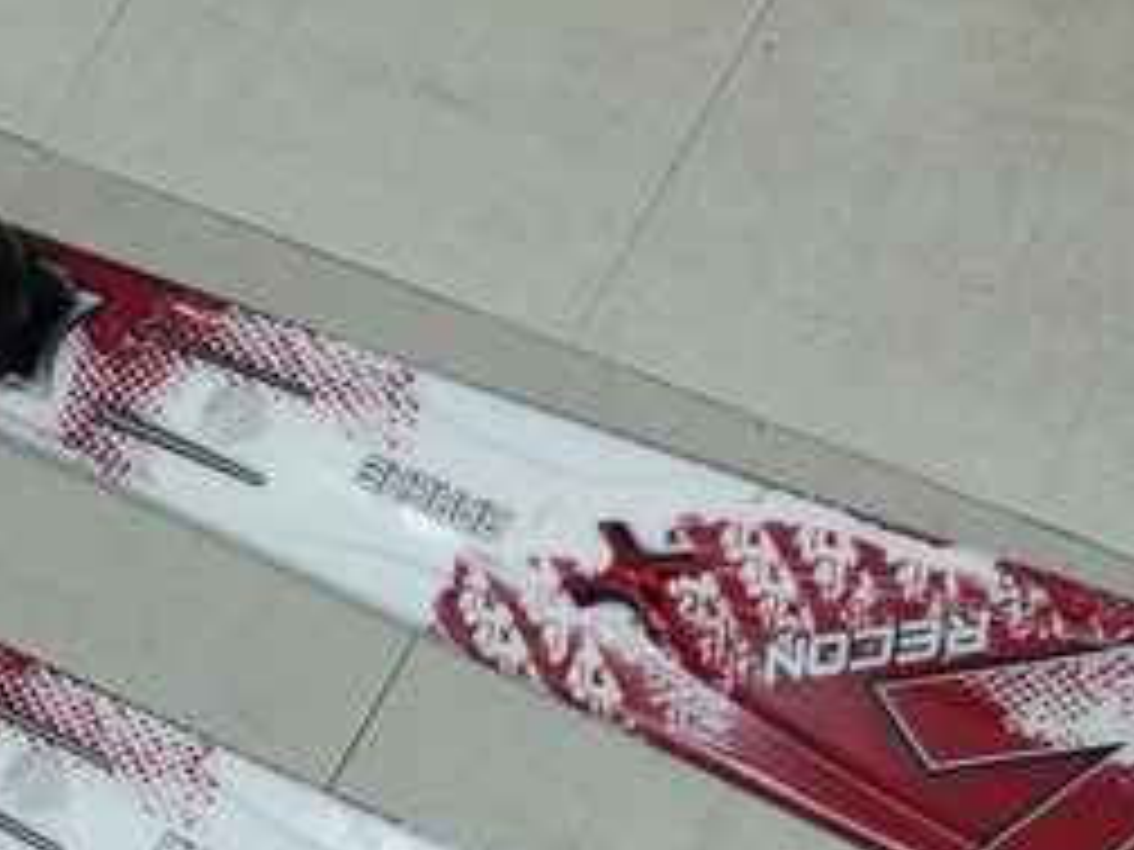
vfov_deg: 9.5
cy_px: 731
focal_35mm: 155
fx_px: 5078
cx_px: 482
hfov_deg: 12.7
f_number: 4.6
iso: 320
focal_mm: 22
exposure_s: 1/30
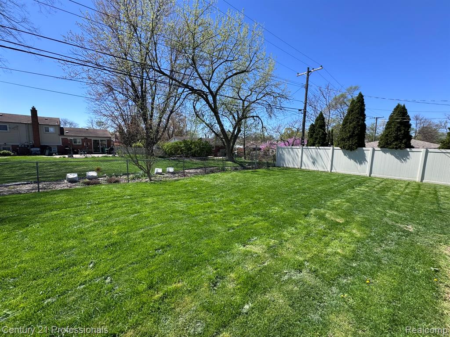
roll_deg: -2.4
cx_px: 225
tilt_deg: -7.3
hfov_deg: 102.1
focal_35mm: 14
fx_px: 182
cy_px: 168
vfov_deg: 85.7
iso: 40
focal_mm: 2.22
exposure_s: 1/932
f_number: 2.2
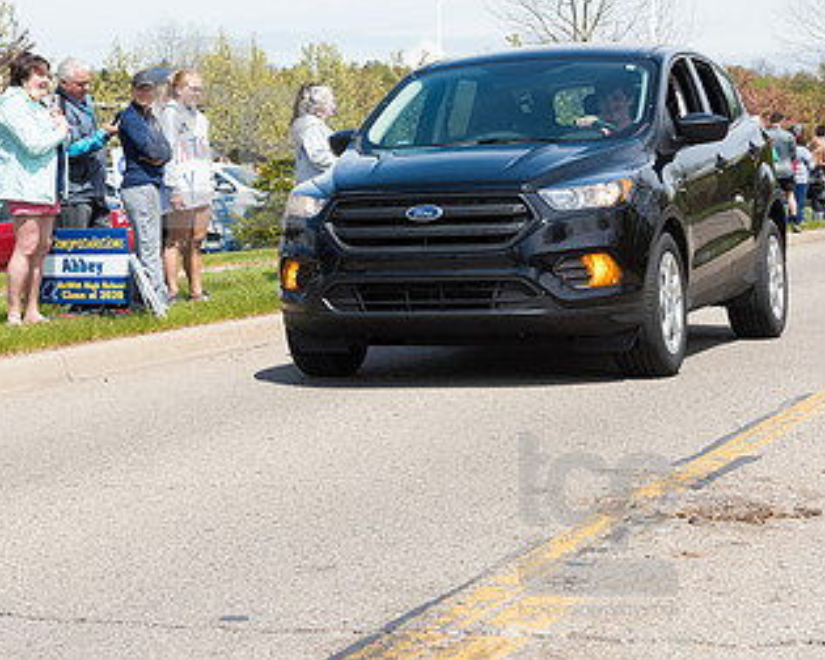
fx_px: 2320
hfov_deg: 20.0
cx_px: 228
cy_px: 158
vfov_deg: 16.1
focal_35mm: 95
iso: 1000
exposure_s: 1/1600
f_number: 7.1
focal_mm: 55
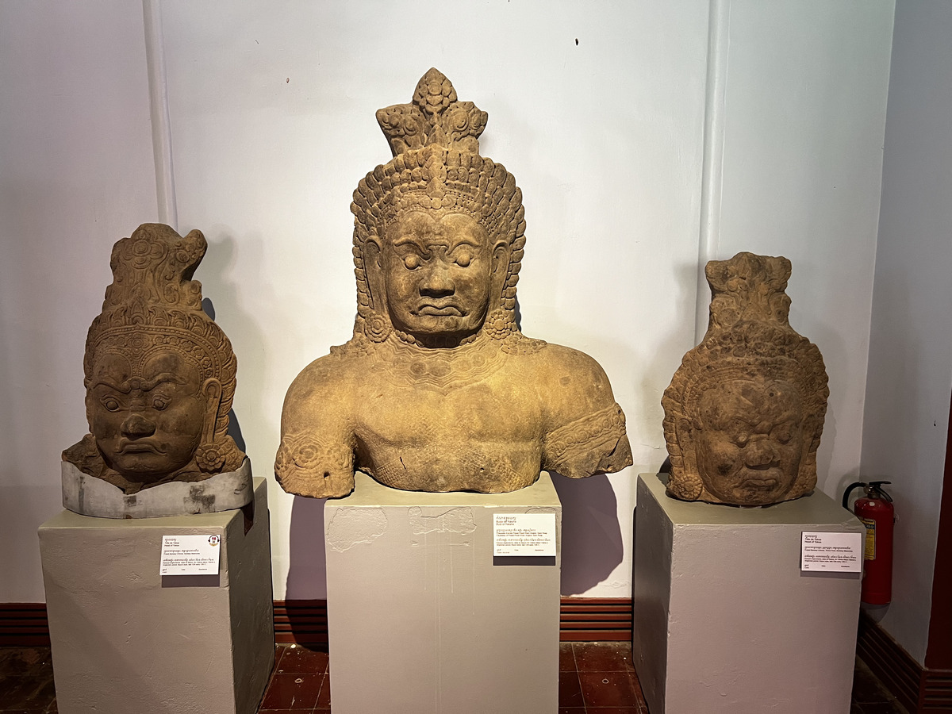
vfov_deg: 53.1
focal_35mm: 26
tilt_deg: -8.1
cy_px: 357
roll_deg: +0.6
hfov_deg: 67.3
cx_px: 476
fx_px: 715
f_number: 1.5
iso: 125
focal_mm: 5.7
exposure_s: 1/50
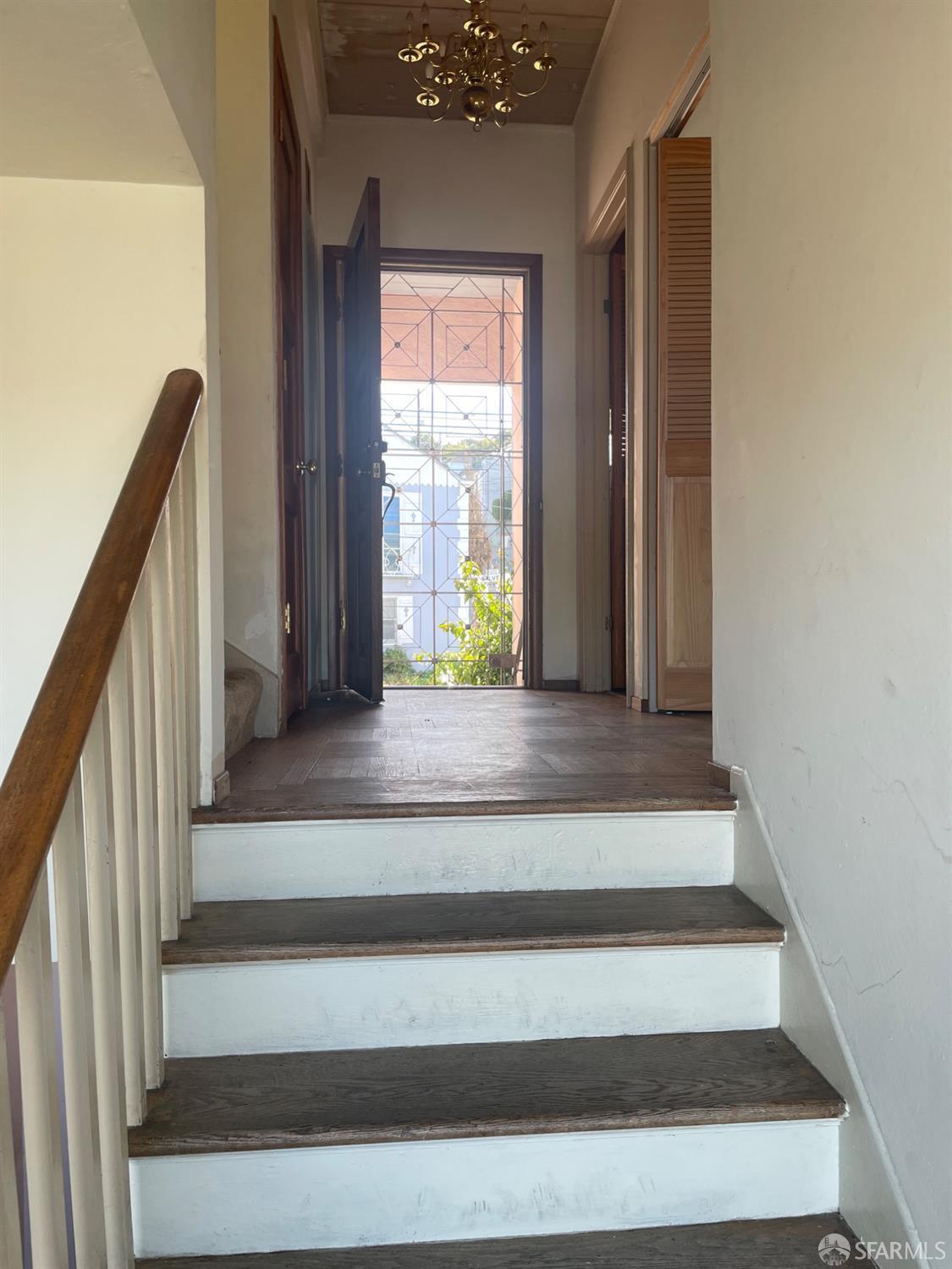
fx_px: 953
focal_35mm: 26
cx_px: 476
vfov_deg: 67.3
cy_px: 634
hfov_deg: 53.1
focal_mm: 4.2
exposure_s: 1/120
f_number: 1.6
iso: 40
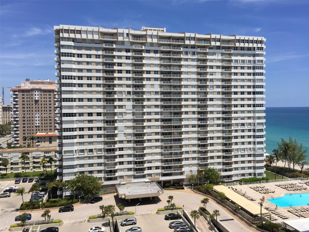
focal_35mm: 29
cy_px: 116
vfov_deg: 48.2
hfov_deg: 61.7
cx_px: 154
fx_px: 259
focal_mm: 4.15
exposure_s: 1/3597
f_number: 2.2
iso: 32
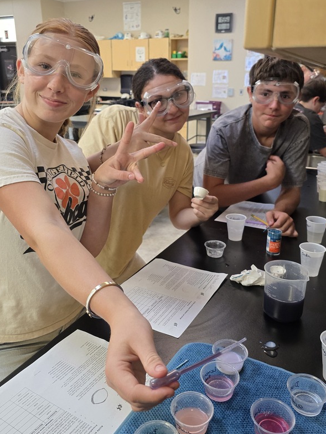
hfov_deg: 46.8
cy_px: 192
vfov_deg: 59.8
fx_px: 377
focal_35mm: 30
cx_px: 173
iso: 500
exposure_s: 1/120
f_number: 1.7
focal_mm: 6.3
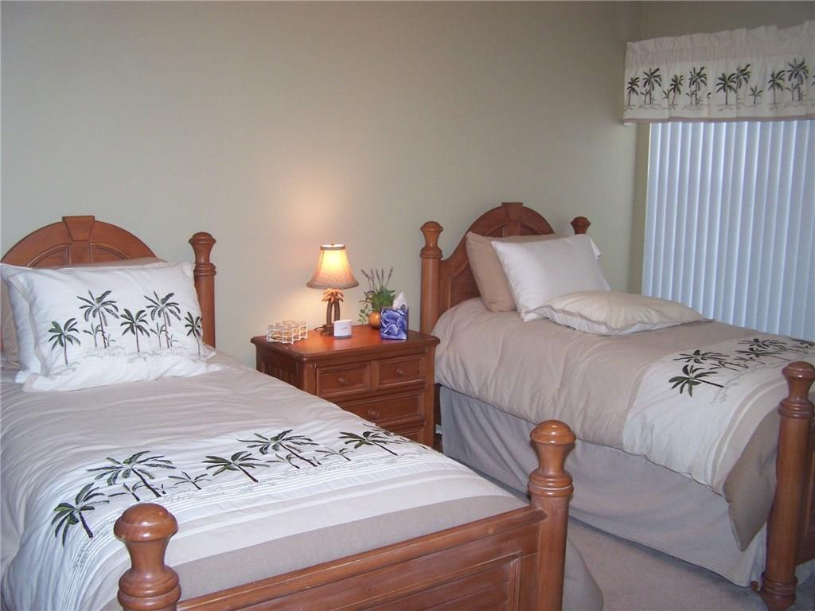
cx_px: 408
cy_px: 306
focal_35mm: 38
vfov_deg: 37.7
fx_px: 895
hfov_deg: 49.0
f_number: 2.8
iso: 140
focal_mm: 6.3
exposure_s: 1/60
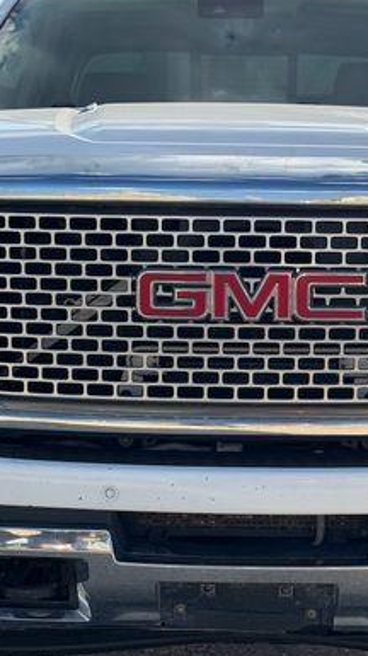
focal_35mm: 87
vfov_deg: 24.5
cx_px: 269
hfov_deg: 13.8
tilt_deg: -6.0
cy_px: 363
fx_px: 1512
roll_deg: -1.7
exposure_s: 1/4329
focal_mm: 6.76
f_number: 1.78
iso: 100
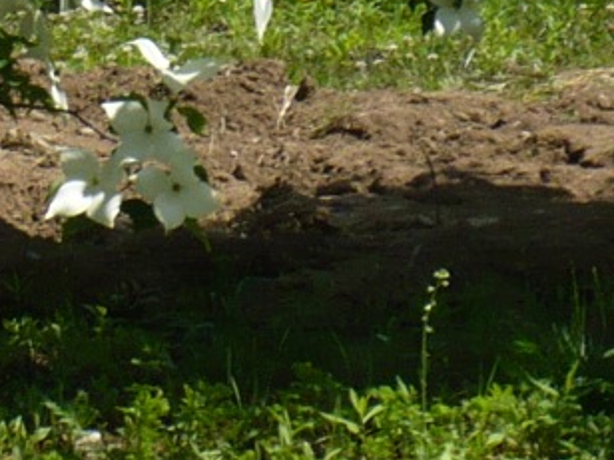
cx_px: -363
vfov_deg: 5.5
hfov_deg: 7.5
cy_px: -647
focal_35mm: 260
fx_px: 4612
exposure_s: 1/160
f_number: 10
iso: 100
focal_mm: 8.3
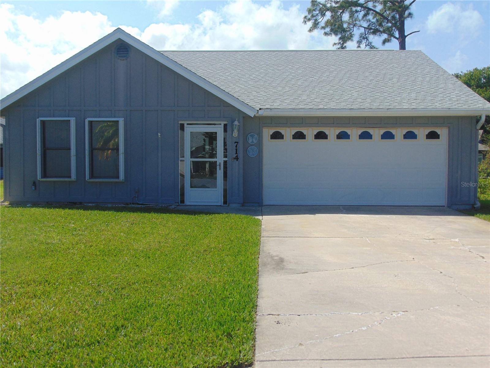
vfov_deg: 36.8
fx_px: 552
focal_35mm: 39
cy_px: 184
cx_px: 245
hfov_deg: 47.9
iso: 80
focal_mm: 6.9
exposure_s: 1/250
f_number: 8.5
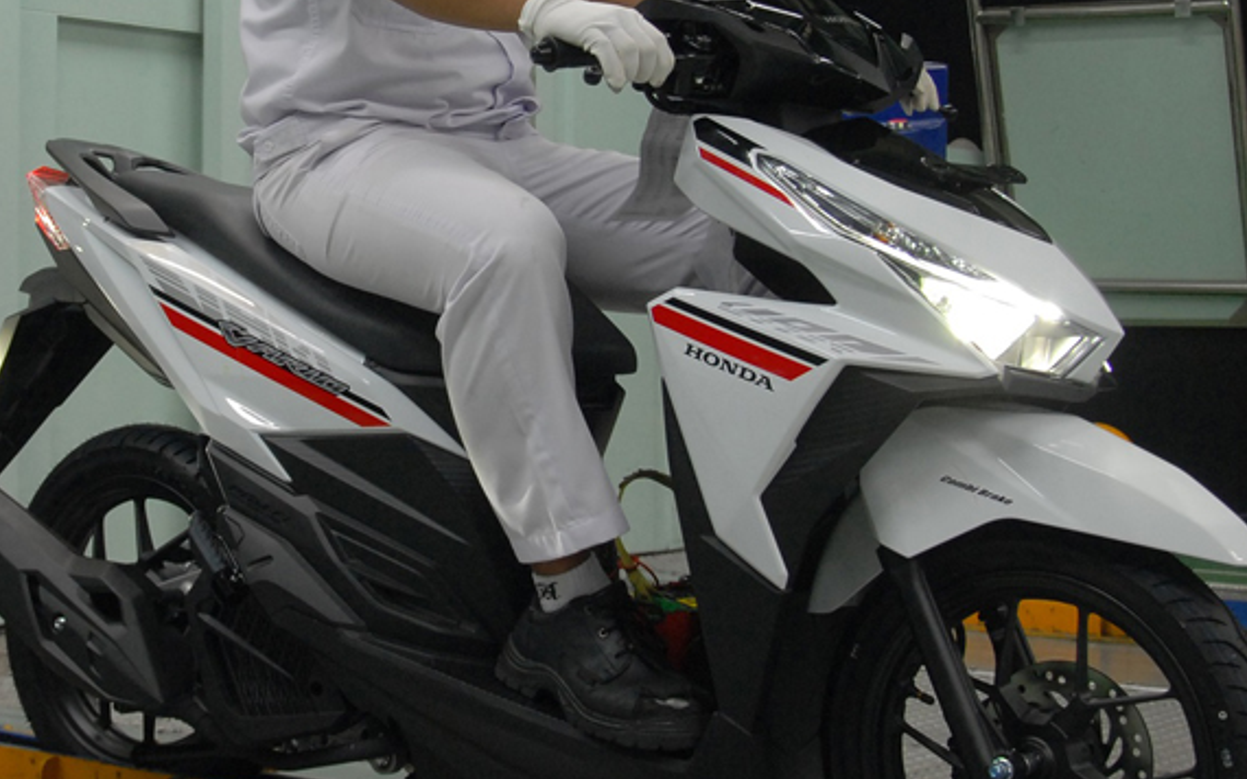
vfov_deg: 19.6
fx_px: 2243
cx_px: 523
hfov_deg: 31.0
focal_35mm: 66
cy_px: 226
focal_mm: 24
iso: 400
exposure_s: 1/25
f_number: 5.6
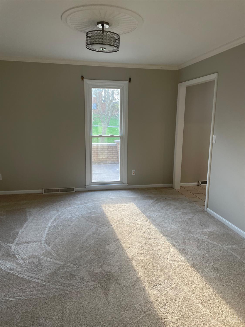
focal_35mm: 26
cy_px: 164
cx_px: 122
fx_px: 245
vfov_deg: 67.3
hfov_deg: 53.1
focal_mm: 4.2
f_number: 1.6
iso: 100
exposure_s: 1/120
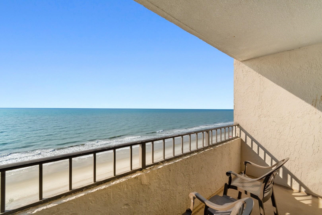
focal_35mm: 15
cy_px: 108
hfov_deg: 100.4
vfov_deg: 77.3
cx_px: 161
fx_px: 134
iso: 100
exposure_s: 1/320
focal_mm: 10
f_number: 9
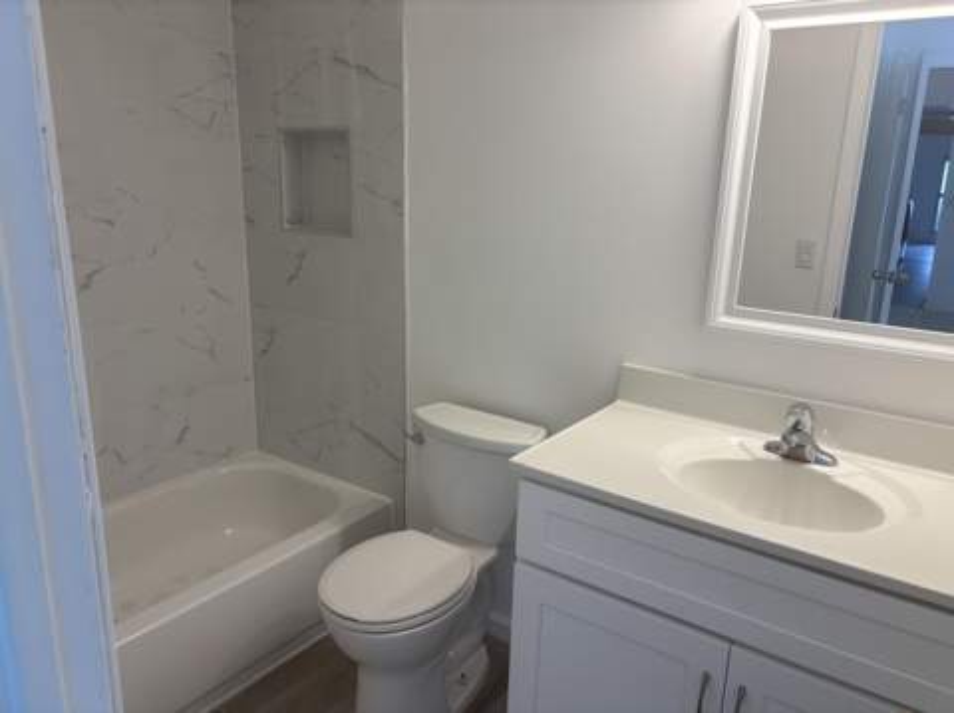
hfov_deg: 67.4
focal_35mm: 26
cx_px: 477
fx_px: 716
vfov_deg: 53.0
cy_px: 356
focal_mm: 5.96
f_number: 1.6
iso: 50
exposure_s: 1/120
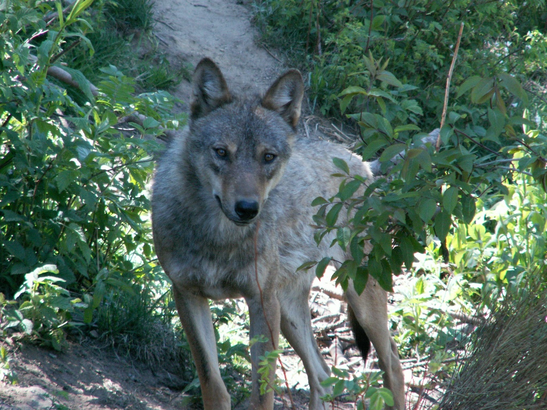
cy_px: 205
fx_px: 5467
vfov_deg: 4.3
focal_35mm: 346
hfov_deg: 5.7
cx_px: 274
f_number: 4.5
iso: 160
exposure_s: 1/80
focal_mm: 57.41
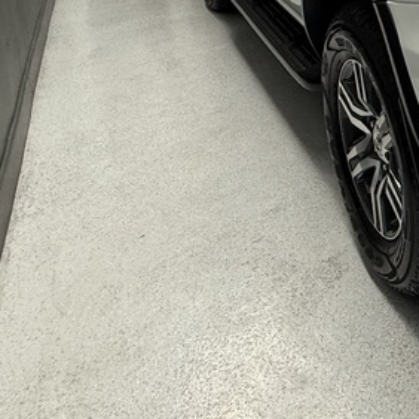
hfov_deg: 26.2
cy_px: -108
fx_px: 616
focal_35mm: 45
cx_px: 643
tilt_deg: -10.2
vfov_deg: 30.6
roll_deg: +0.2
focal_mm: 2.22
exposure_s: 1/100
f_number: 2.2
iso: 250
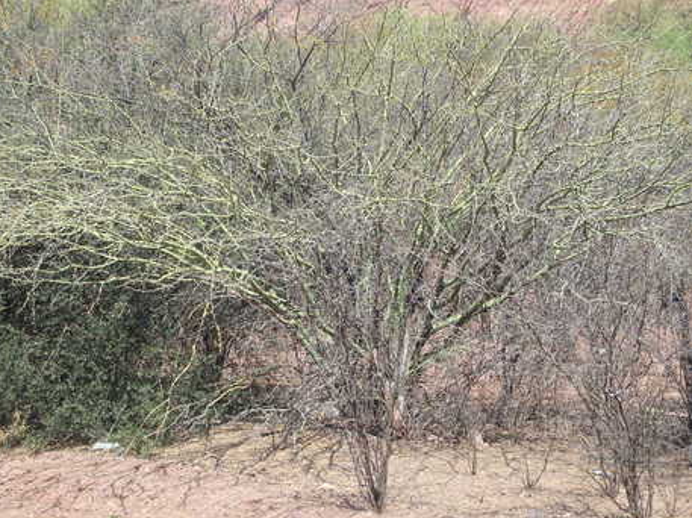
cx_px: 316
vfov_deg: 16.0
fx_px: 1838
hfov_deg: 21.3
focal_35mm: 92
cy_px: 248
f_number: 4.4
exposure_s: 1/400
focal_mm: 15.1
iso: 125
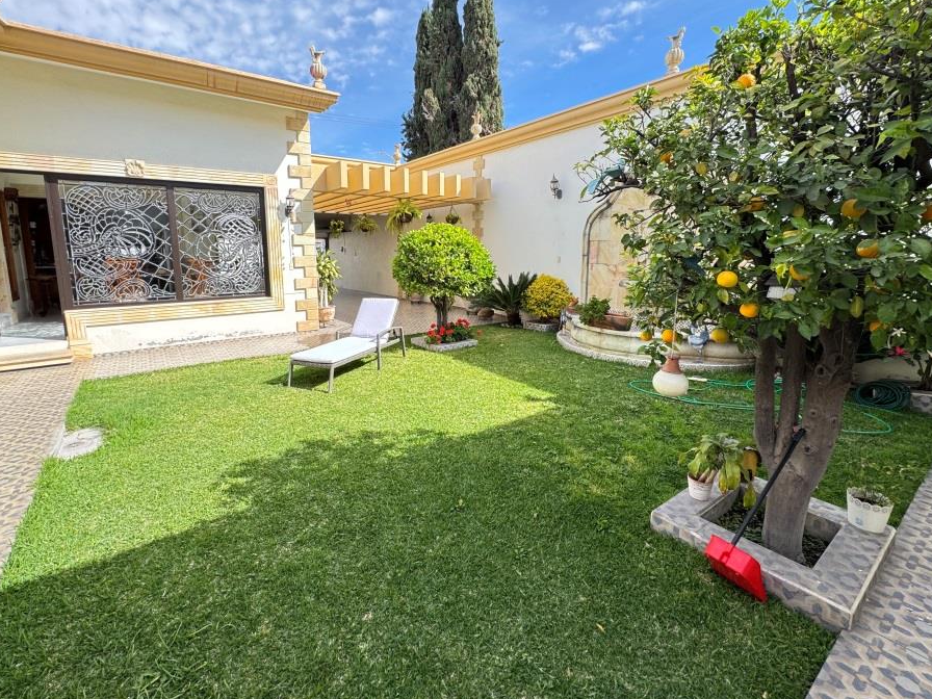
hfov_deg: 94.4
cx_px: 444
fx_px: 431
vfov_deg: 77.9
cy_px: 313
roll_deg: +0.8
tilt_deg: -8.5
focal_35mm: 16
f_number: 2.2
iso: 40
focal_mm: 2.22
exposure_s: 1/340
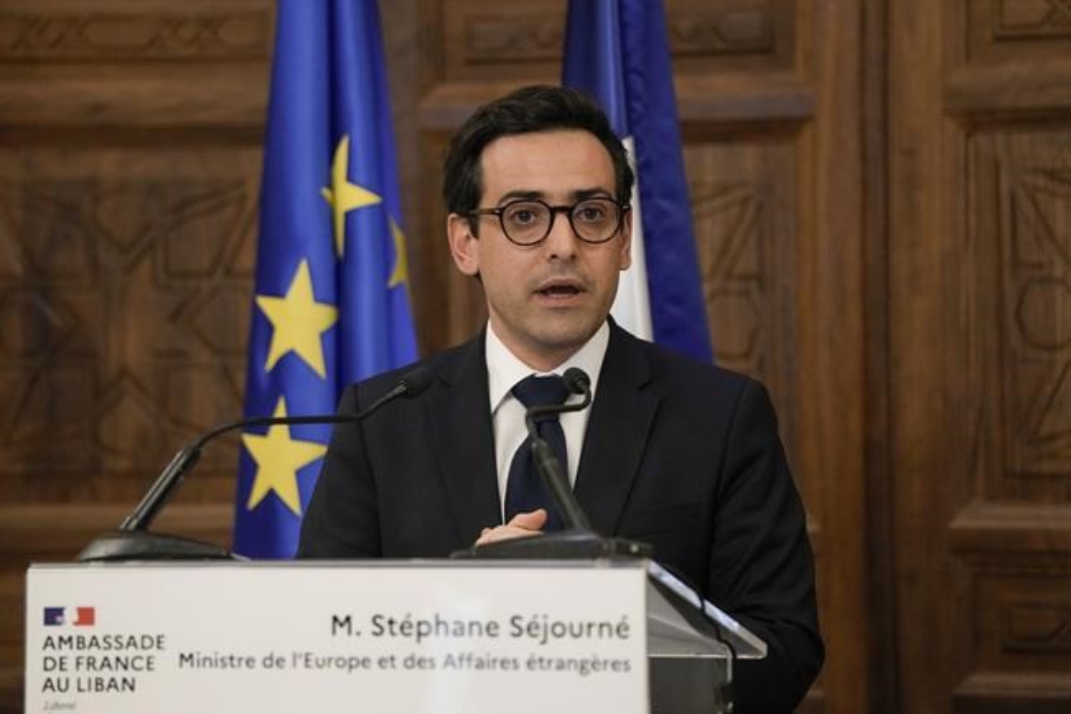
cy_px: 357
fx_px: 5948
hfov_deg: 10.3
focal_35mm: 200
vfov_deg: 6.9
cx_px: 536
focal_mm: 200
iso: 4000
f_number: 2.8
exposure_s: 1/160
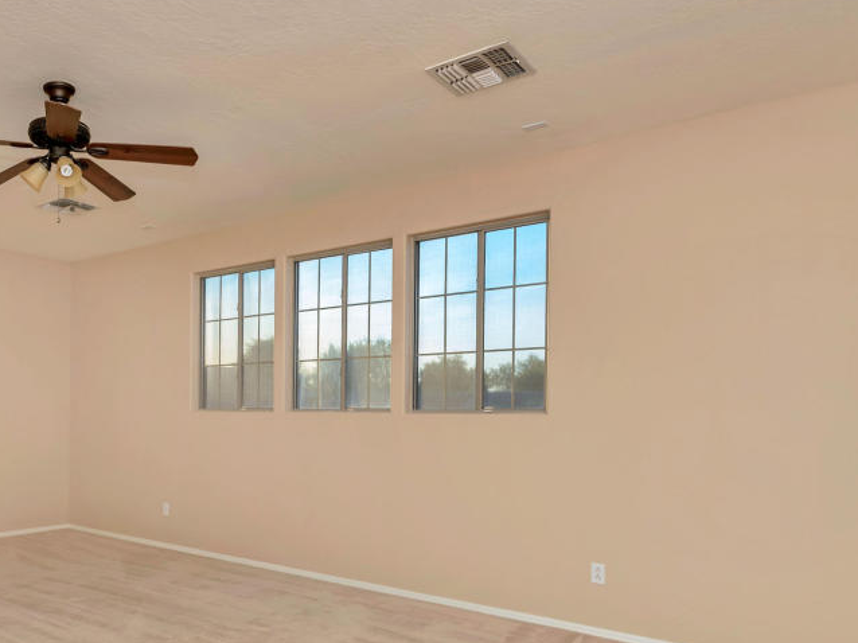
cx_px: 198
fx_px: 644
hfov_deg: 62.8
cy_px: 431
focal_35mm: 26
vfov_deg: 52.0
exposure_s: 1/60
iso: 400
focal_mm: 15
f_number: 4.5
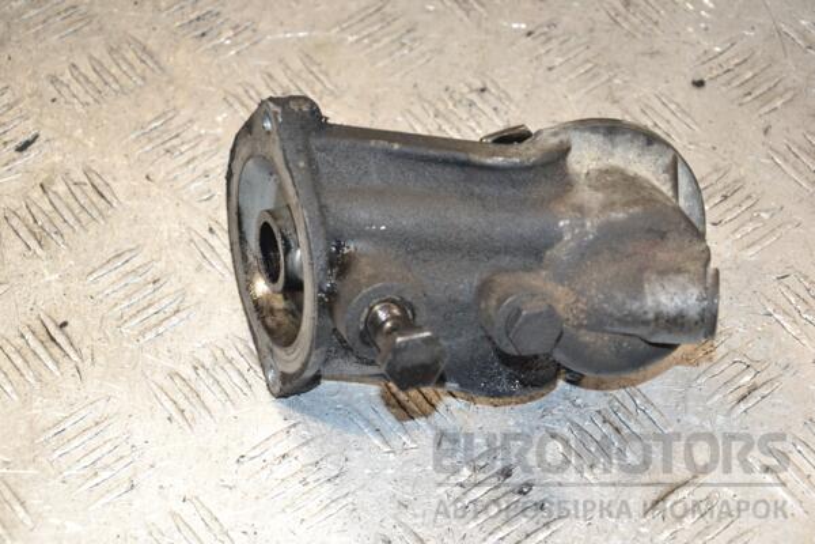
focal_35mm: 87
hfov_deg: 23.4
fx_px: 1969
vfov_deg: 15.7
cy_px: 272
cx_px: 408
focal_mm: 58
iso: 800
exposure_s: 1/200
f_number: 6.3
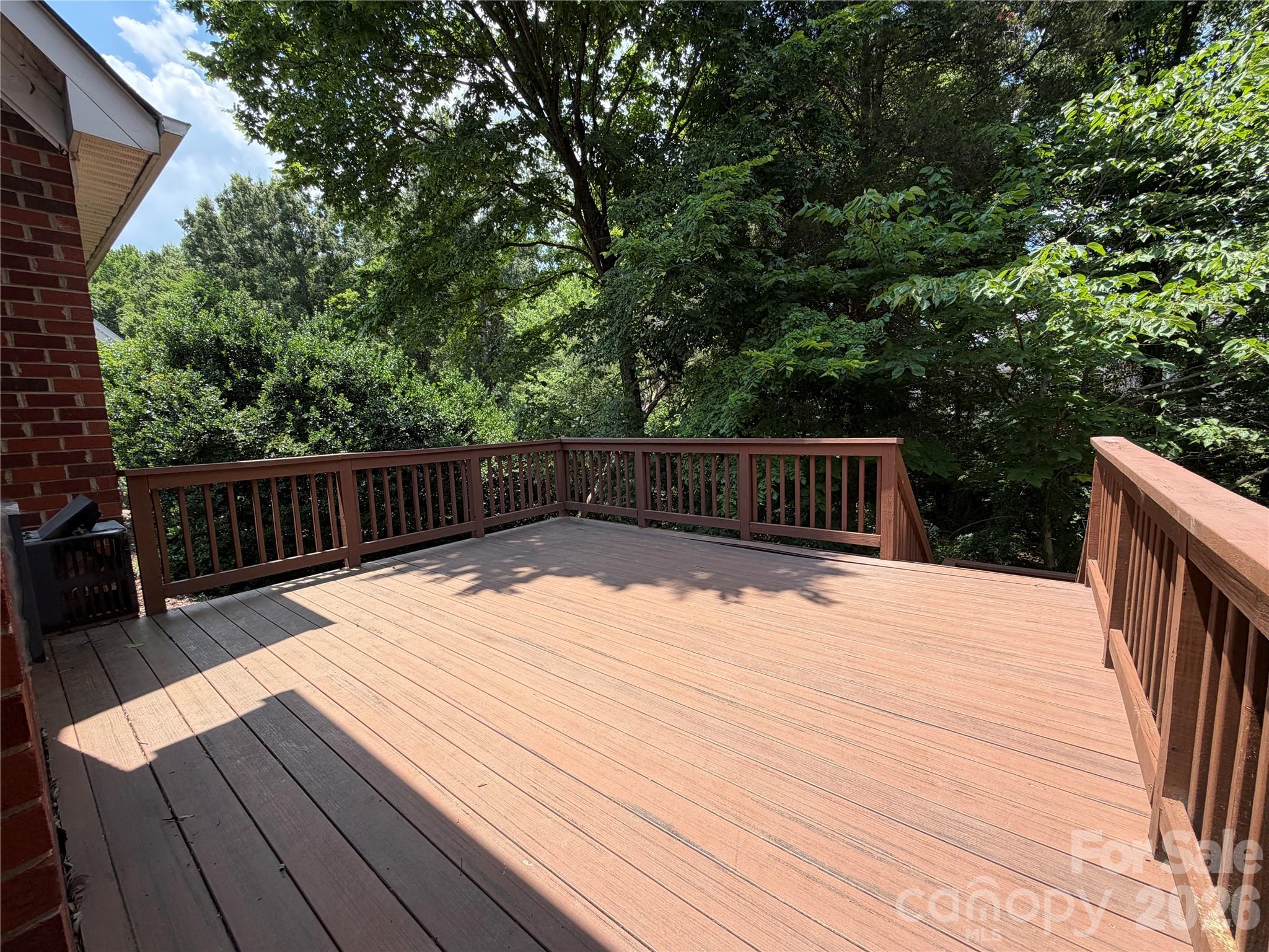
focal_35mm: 14
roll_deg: +2.1
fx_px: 513
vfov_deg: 85.7
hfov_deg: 102.1
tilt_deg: -5.6
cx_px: 634
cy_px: 476
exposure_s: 1/625
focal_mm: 2.22
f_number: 2.2
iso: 40
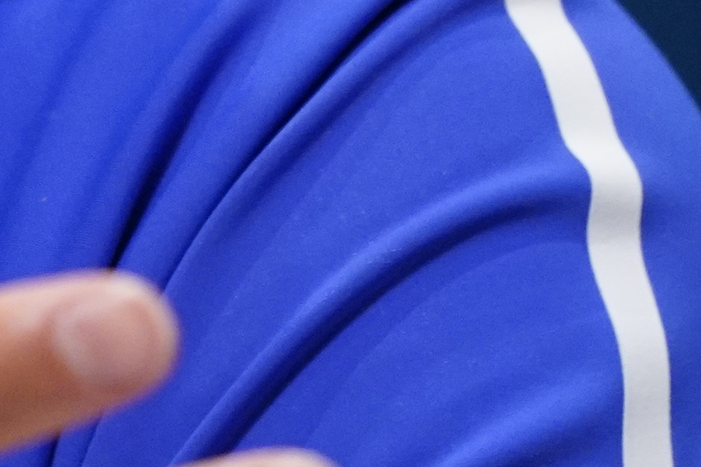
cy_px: -327
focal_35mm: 1774
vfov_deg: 0.8
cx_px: -592
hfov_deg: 1.2
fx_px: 34541
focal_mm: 345
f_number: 5.6
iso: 4000
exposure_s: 1/320
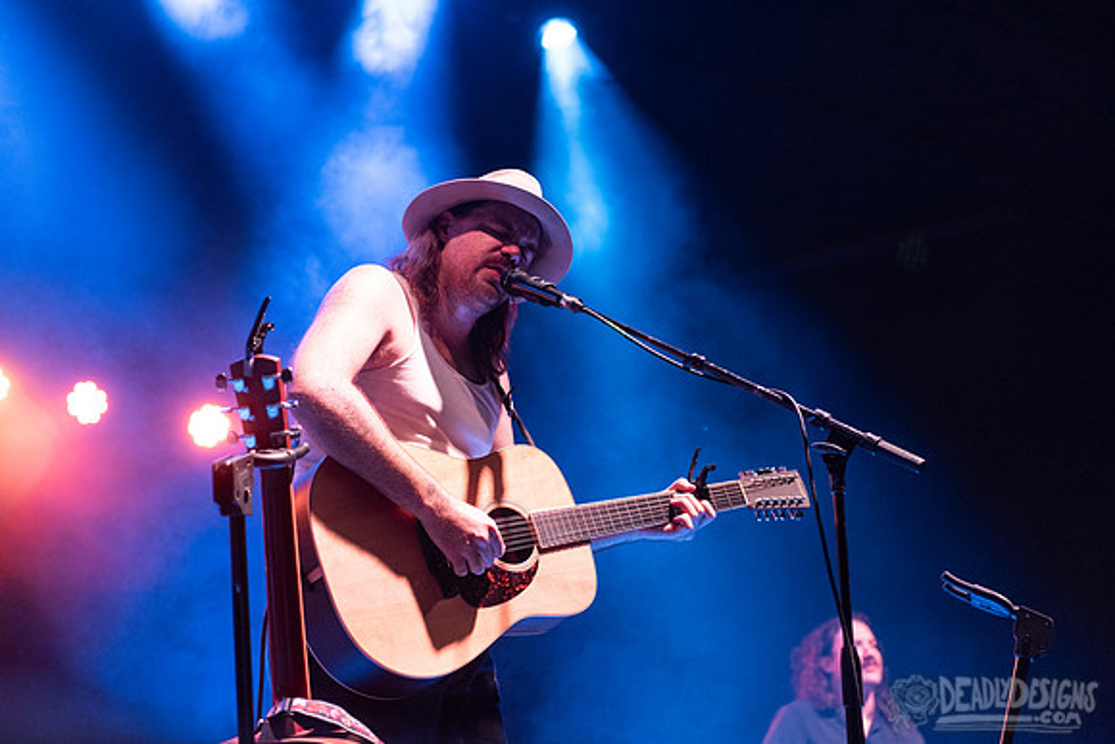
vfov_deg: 18.0
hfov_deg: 26.8
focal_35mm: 76
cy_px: 342
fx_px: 2342
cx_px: 558
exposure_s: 1/250
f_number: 3.2
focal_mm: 70
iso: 2500
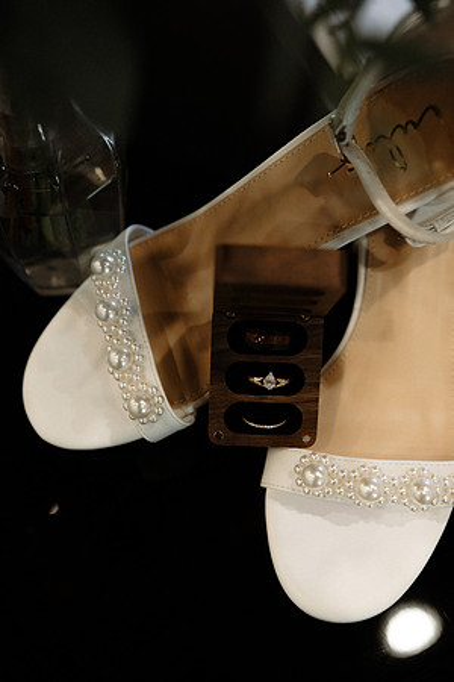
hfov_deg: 34.2
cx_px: 227
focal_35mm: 39
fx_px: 738
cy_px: 341
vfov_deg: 49.6
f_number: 1.8
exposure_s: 1/250
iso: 400
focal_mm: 26
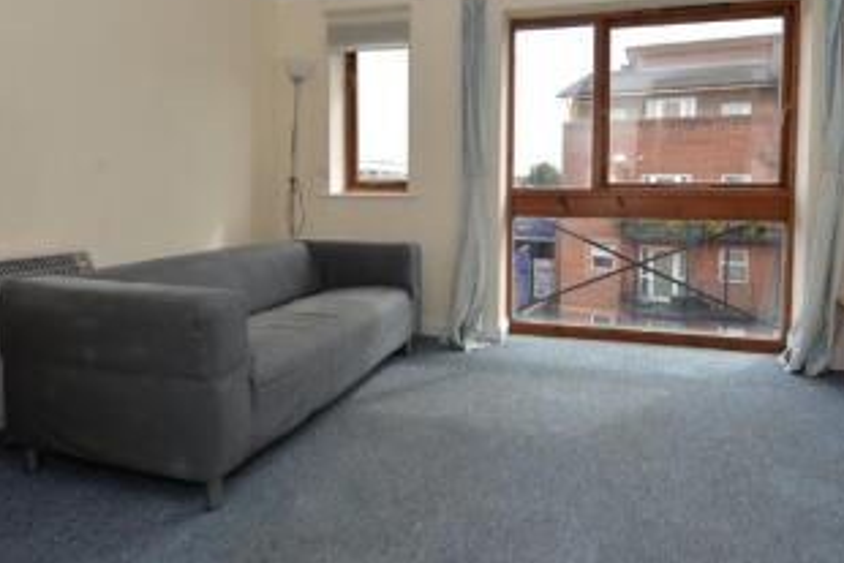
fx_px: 539
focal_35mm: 23
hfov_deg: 75.9
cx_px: 463
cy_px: 214
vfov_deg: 54.6
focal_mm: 15
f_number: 5.6
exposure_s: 1/125
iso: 140
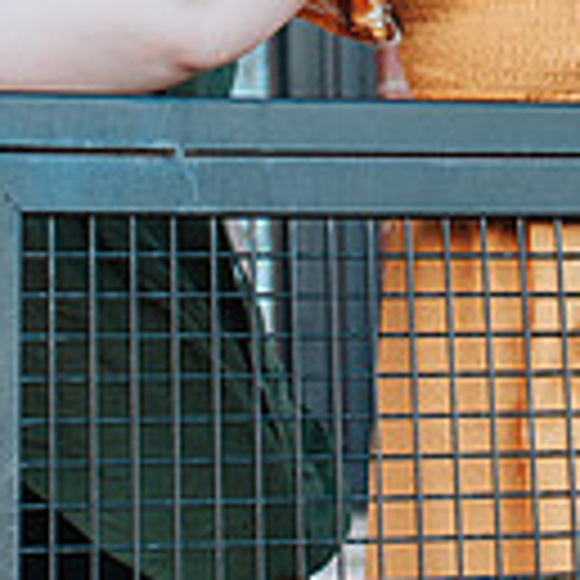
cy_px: -286
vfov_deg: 10.4
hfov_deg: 10.7
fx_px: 3071
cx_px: 566
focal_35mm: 162
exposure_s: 1/500
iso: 720
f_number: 3.2
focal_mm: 35
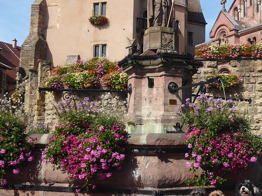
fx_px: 333
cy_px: 78
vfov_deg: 32.7
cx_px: 184
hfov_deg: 42.1
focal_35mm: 44
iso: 80
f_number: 3.3
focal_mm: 4.3
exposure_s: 1/640
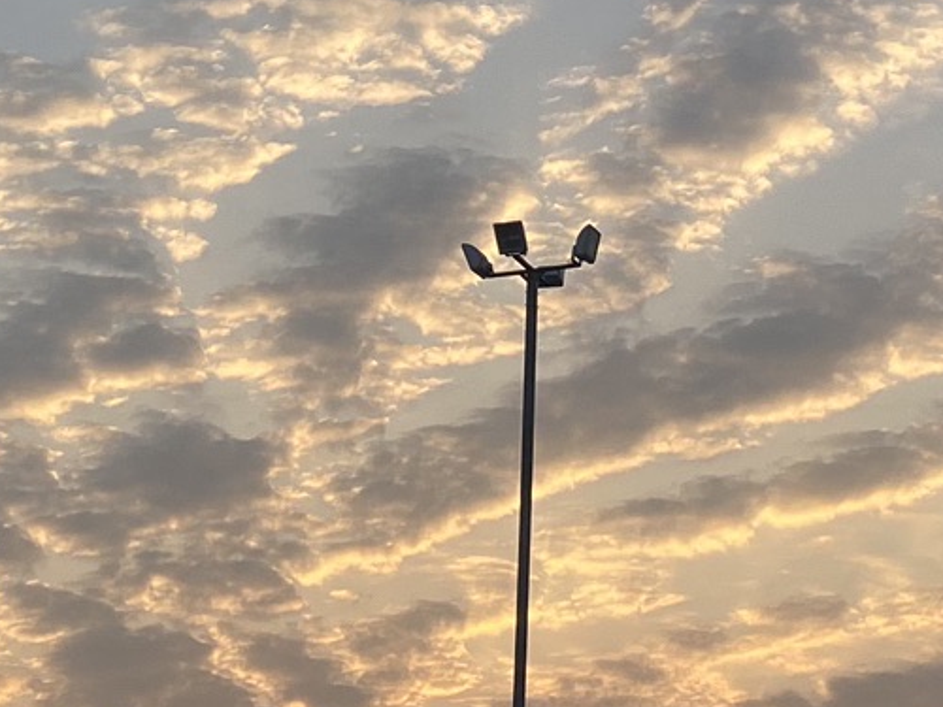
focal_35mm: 104
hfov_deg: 18.8
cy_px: -183
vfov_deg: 13.7
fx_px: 2833
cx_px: 656
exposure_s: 1/927
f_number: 1.8
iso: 32
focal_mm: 4.25
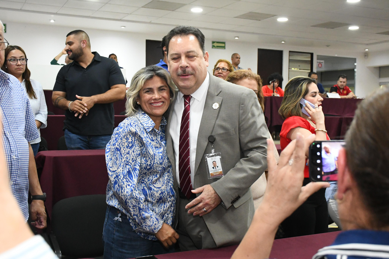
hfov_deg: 48.5
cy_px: 130
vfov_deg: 33.4
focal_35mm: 40
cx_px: 194
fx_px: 432
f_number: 5.6
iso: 6400
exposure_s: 1/100
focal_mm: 27
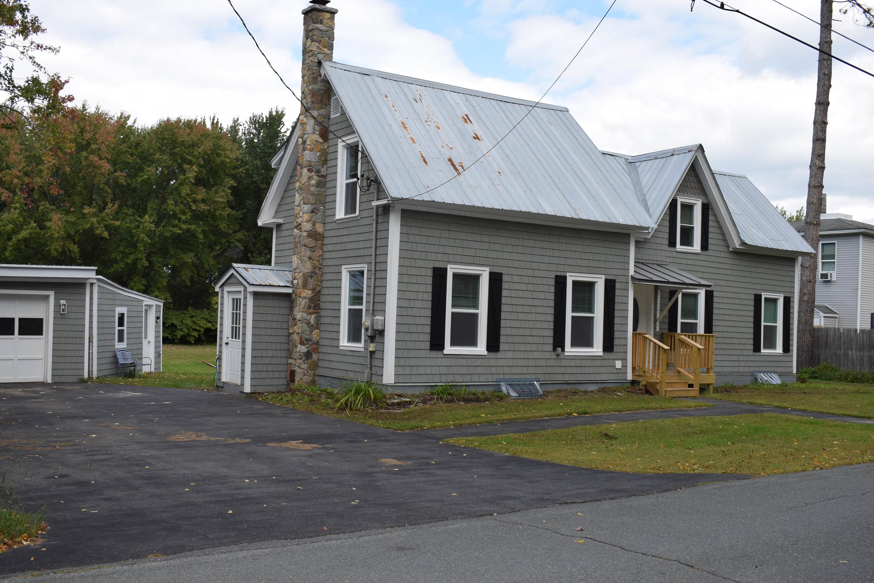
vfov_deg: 35.9
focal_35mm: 37
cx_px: 438
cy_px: 290
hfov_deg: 51.9
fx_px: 898
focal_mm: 24
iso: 100
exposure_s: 1/200
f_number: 7.1
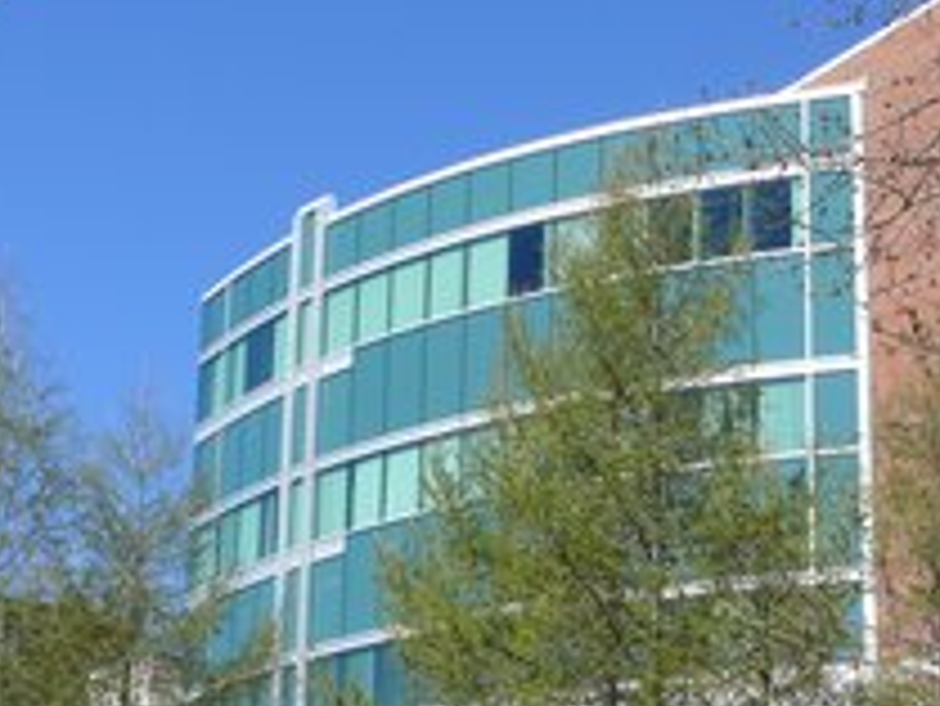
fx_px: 2228
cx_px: 819
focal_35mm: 82
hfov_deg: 23.3
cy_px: 625
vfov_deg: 17.8
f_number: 5.6
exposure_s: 1/400
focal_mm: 8.2
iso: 100
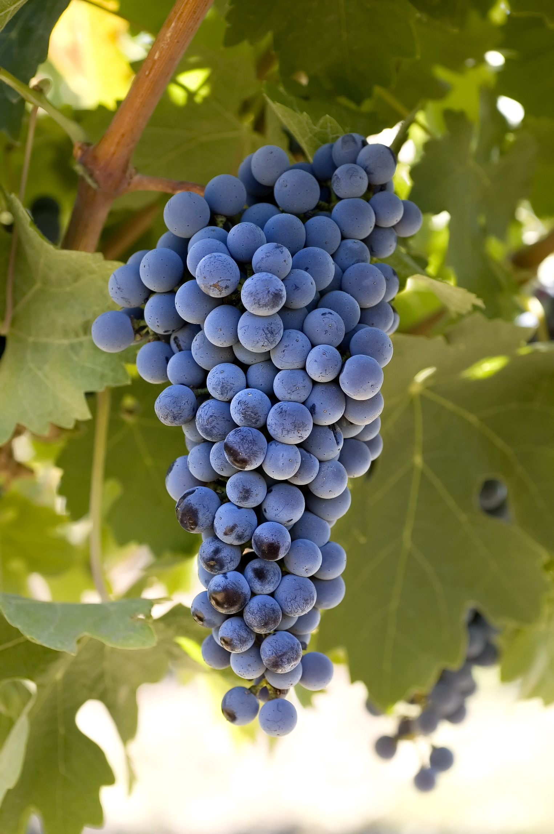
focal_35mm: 90
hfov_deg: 15.2
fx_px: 2081
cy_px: 417
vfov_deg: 22.6
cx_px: 277
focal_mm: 60
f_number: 5.6
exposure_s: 1/125
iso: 200
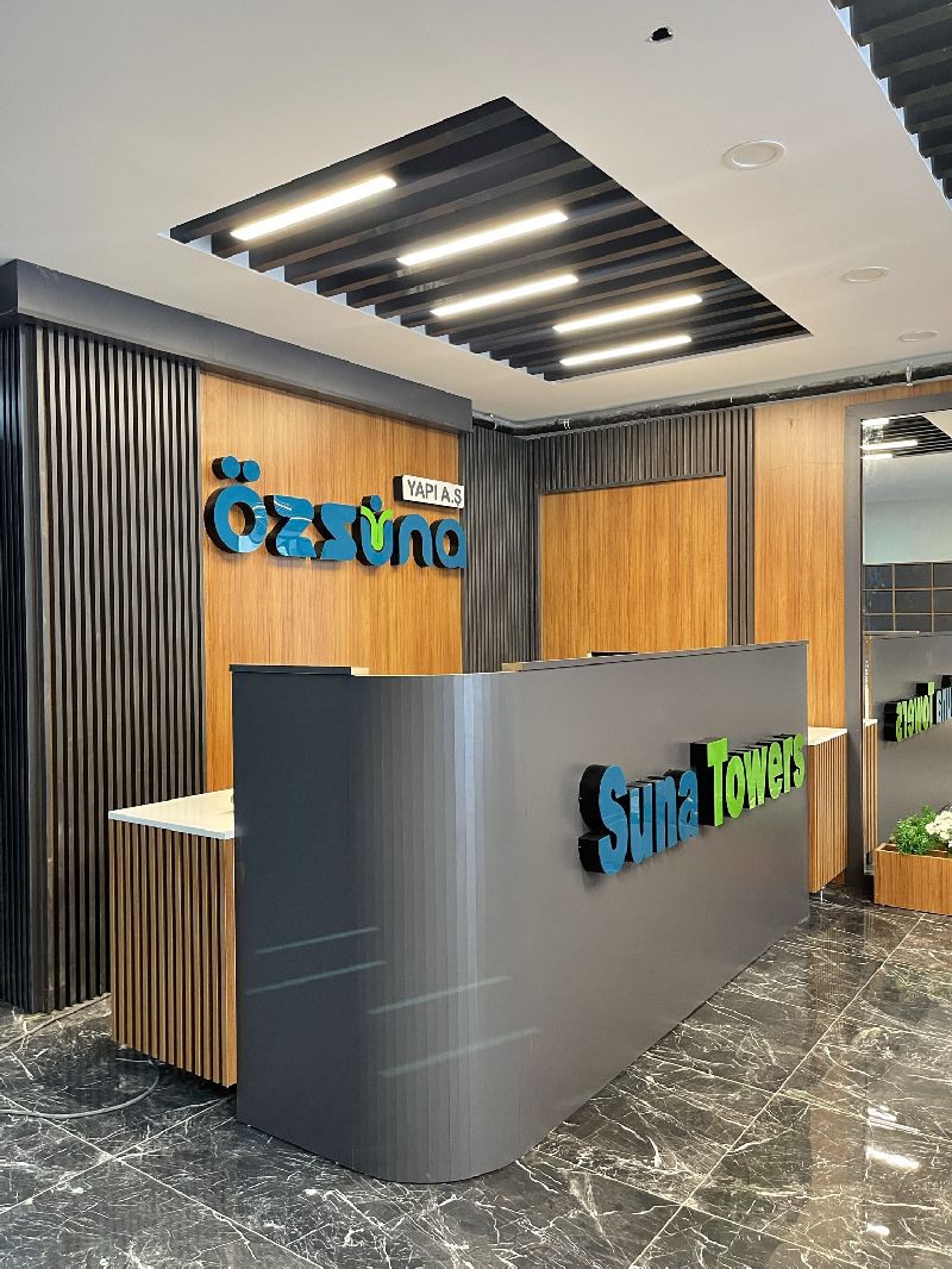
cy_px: 634
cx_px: 476
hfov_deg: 53.1
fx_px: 953
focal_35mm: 26
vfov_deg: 67.3
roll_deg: +0.5
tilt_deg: -1.3
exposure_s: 1/50
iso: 320
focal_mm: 5.1
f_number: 1.6
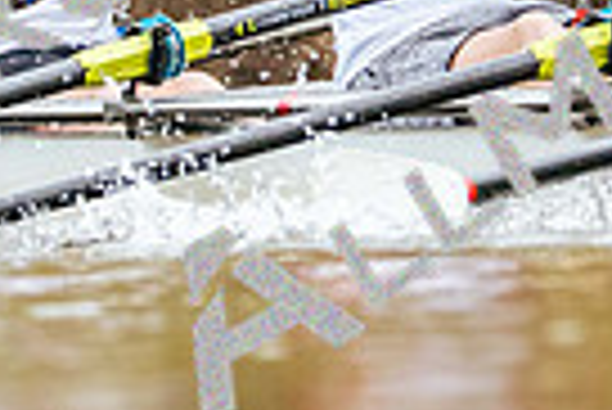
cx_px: 1098
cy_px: -273
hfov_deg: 1.5
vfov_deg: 1.0
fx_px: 23076
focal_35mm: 1356
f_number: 6.3
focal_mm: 318
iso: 5000
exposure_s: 1/2000
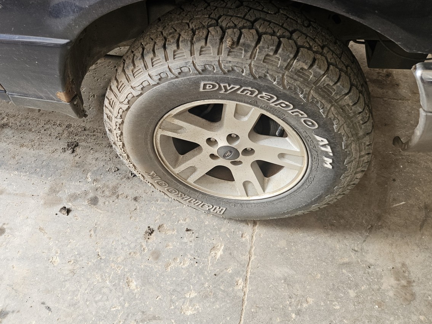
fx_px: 324
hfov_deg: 67.3
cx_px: 213
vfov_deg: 53.0
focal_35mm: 26
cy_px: 155
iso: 250
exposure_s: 1/120
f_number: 1.8
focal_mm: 5.4
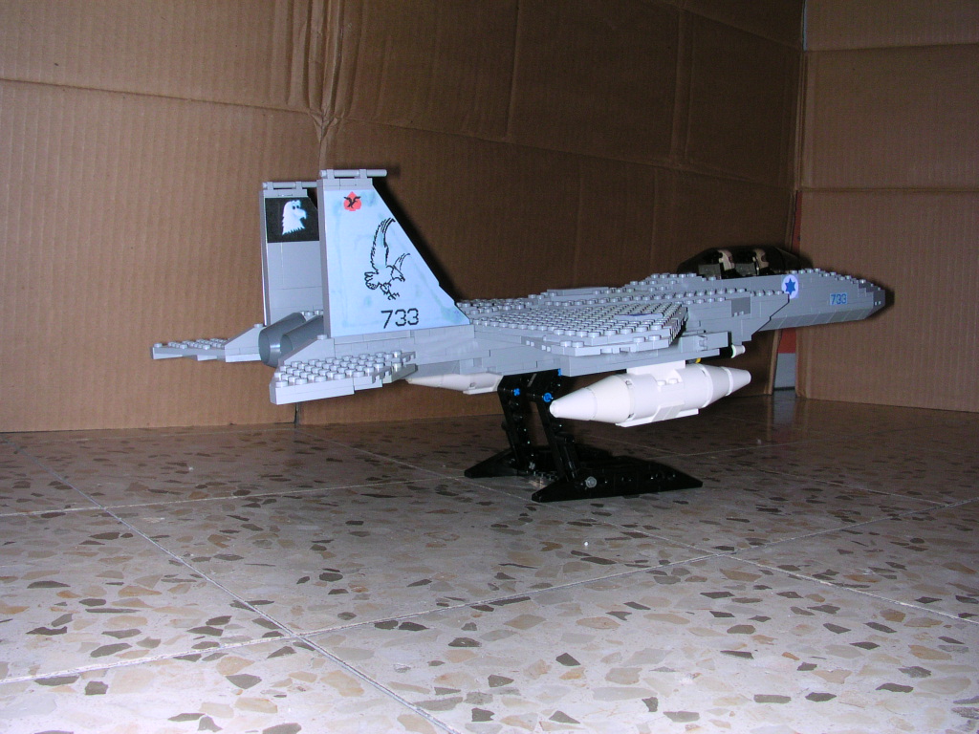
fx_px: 1046
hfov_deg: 50.1
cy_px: 367
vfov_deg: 38.7
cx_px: 490
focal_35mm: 37
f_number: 4.5
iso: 100
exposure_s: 1/60
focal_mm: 5.6
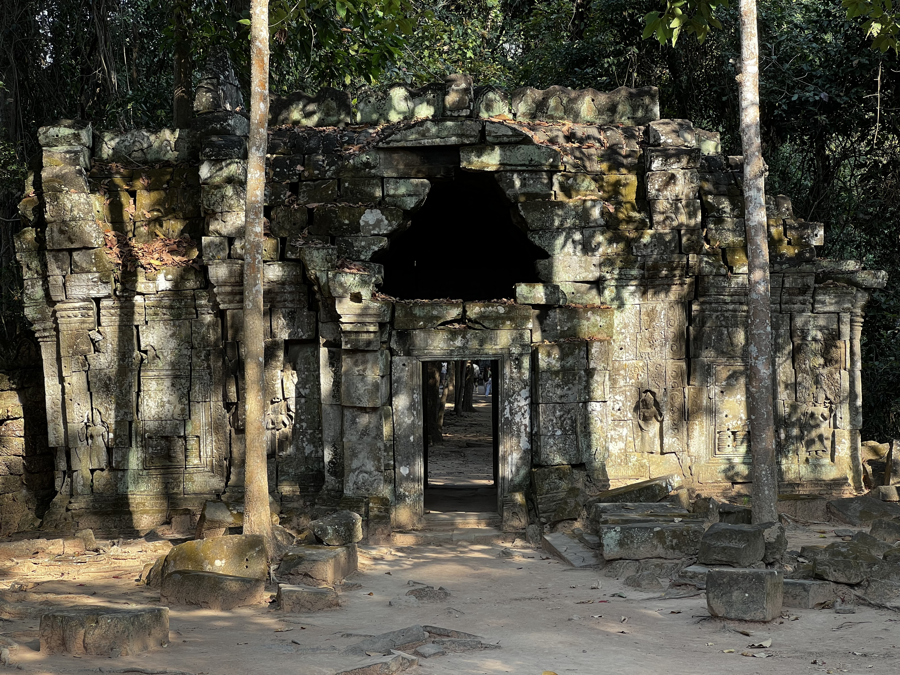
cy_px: 338
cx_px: 450
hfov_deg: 25.3
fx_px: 2002
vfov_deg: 19.1
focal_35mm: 77
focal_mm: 9
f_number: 2.8
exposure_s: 1/99
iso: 40
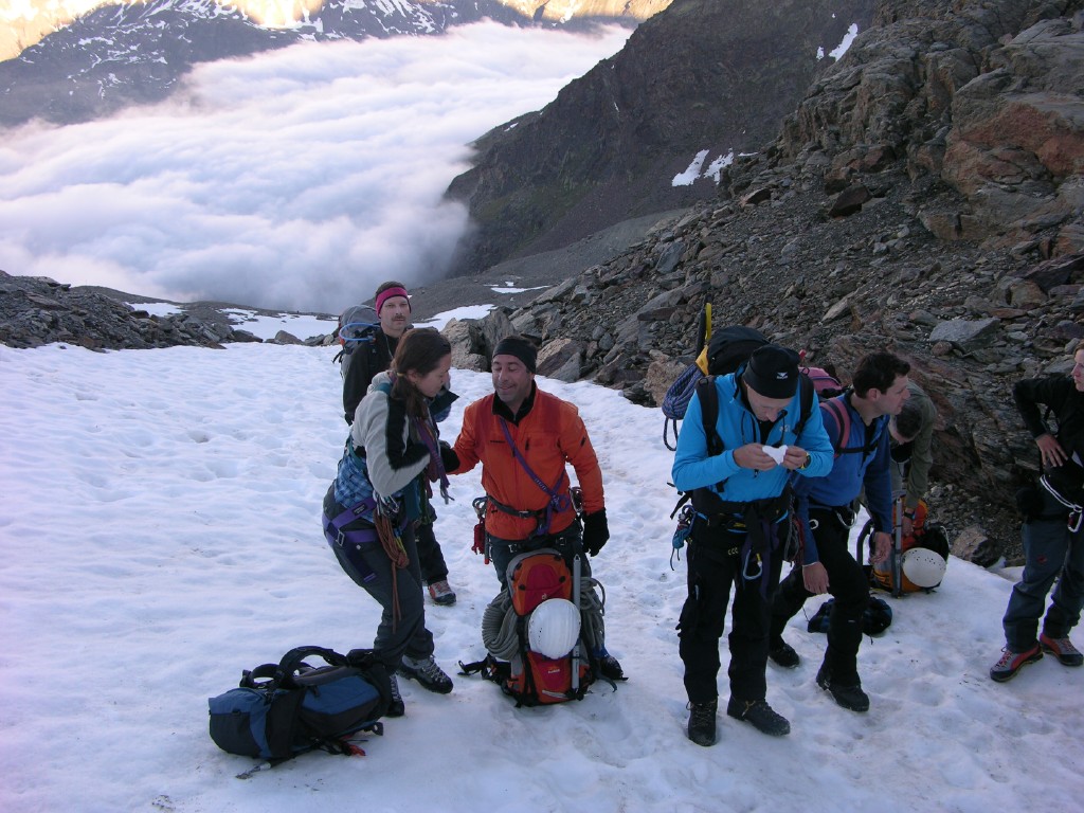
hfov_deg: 52.6
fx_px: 1096
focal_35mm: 35
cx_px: 542
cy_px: 406
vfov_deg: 40.7
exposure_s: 1/73.9
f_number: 3.5
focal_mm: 8.9
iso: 50
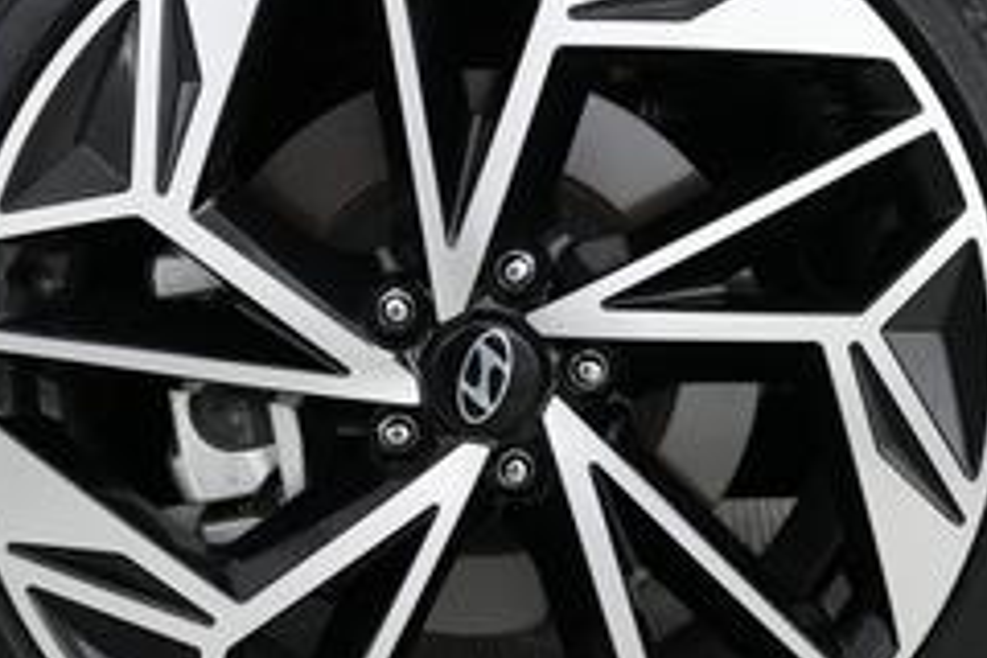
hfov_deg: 31.4
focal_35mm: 64
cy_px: 366
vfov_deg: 21.2
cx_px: 469
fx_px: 1755
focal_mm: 24
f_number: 2.8
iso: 4000
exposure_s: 1/160
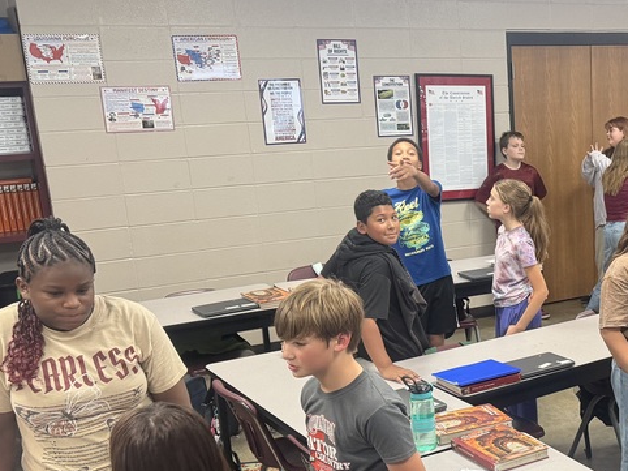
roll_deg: +1.4
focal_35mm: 51
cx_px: 595
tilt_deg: -16.4
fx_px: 925
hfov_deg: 34.8
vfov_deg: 28.3
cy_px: 331
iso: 250
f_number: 1.78
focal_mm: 6.76
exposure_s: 1/60
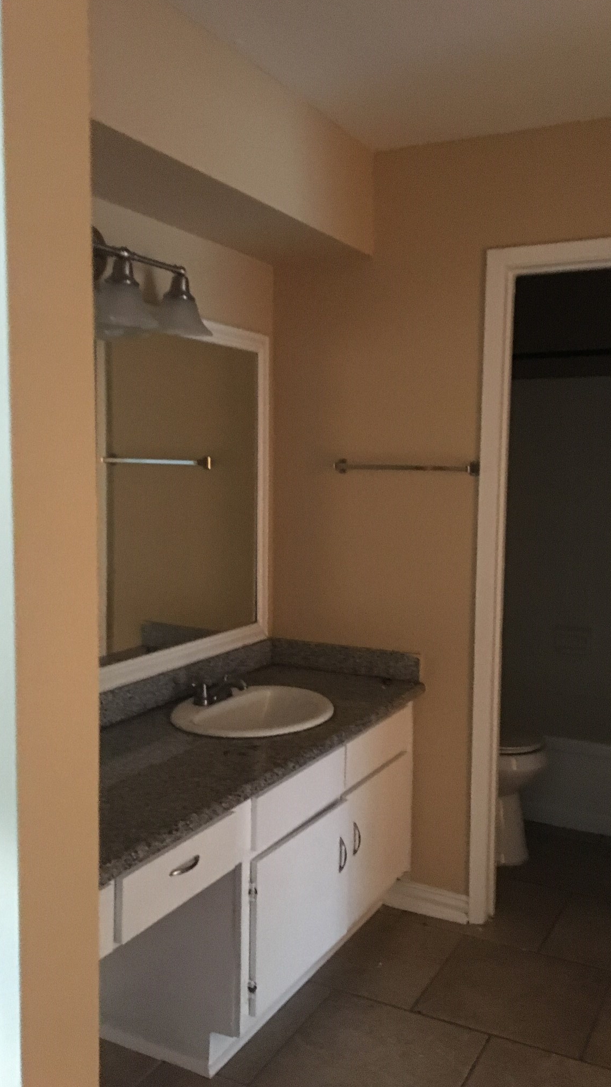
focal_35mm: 32
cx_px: 348
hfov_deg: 36.6
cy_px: 545
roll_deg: +1.2
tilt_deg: -3.3
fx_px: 922
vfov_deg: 61.0
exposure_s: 1/15
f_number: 2.2
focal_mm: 4.15
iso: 320
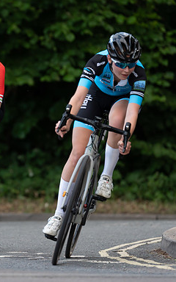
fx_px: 2840
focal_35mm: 370
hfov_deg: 3.5
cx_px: -22
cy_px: 121
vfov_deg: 5.7
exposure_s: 1/800
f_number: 3.2
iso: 1000
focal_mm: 200
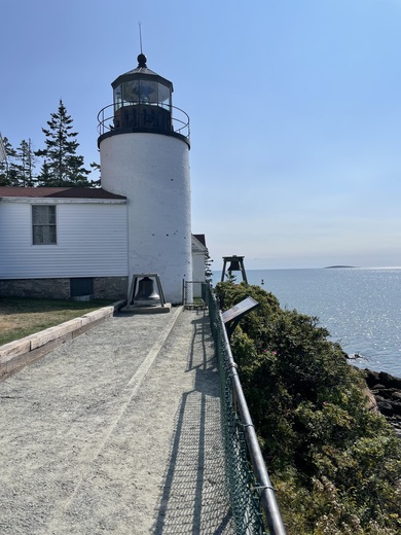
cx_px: 200
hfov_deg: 53.1
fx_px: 402
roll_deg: +1.9
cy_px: 268
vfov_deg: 67.3
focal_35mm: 26
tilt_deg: +1.6
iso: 32
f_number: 1.6
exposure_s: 1/9804
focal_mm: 4.2
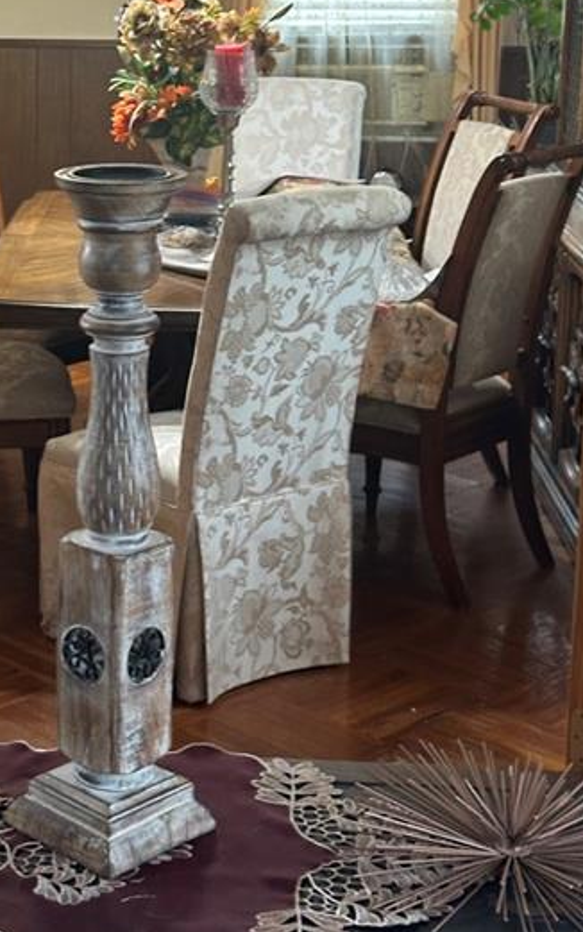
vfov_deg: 27.2
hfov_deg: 17.2
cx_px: 100
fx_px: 1905
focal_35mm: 75
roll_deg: -1.9
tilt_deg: -9.3
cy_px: 265
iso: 250
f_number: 1.78
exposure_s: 1/40
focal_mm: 6.86
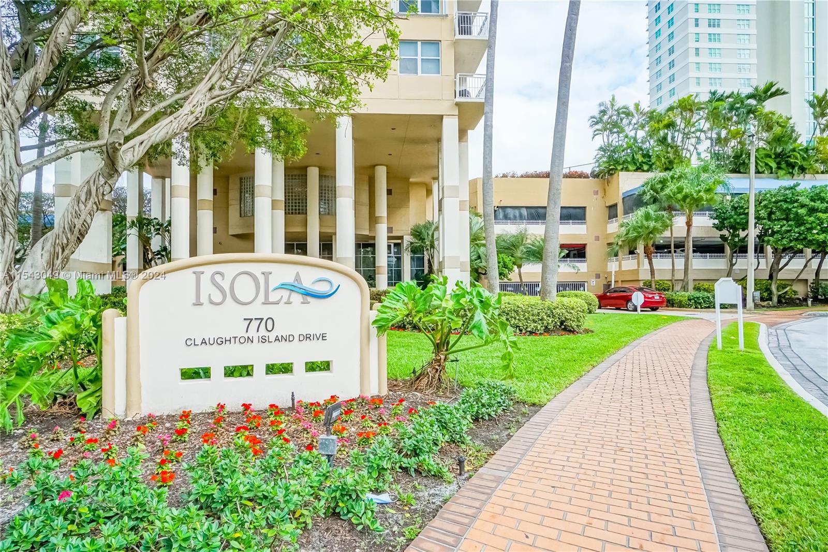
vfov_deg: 59.5
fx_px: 483
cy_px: 276
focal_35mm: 21
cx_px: 414
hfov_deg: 81.2
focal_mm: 14
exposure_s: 1/400
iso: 1250
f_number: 10
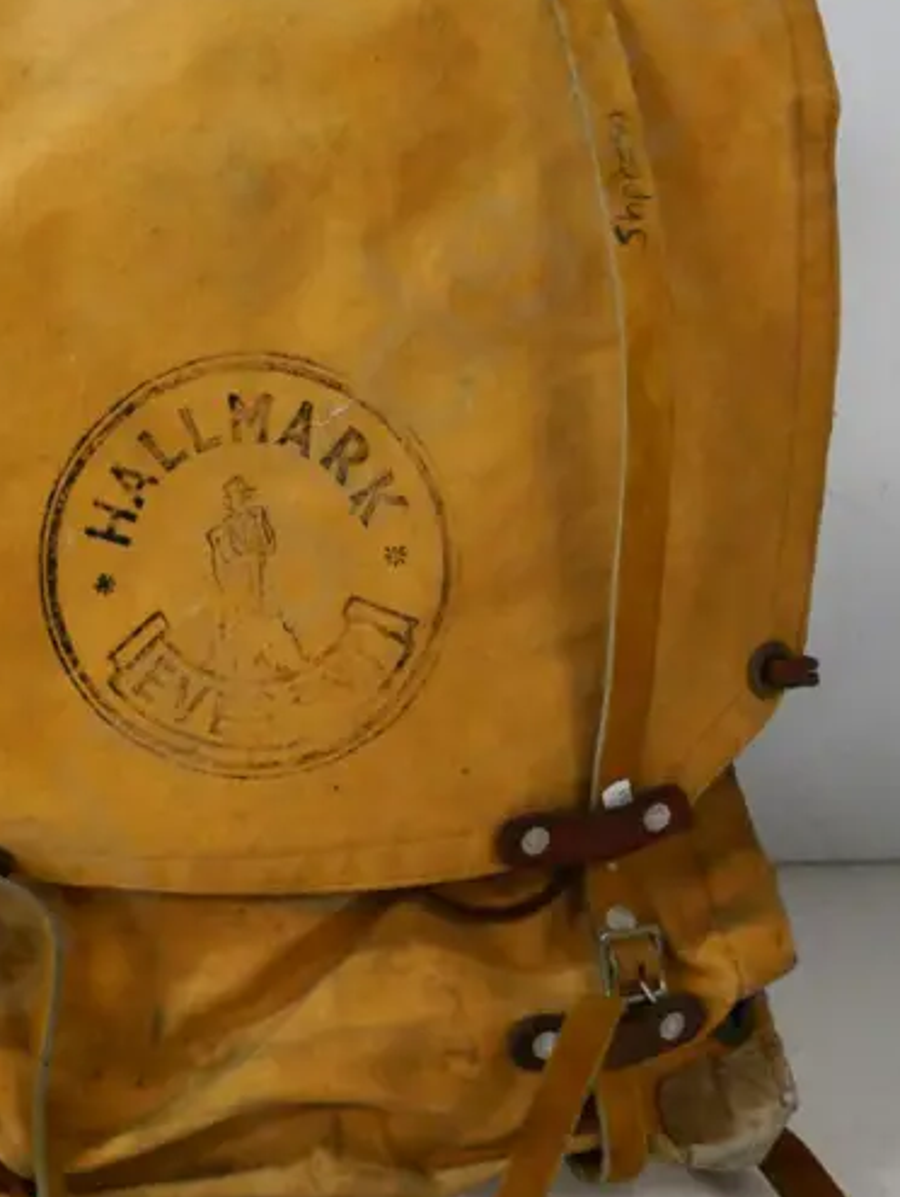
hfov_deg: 23.4
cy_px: 650
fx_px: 2147
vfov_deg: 31.2
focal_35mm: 62
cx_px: 213
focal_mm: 15
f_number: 5.6
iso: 3200
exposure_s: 1/200
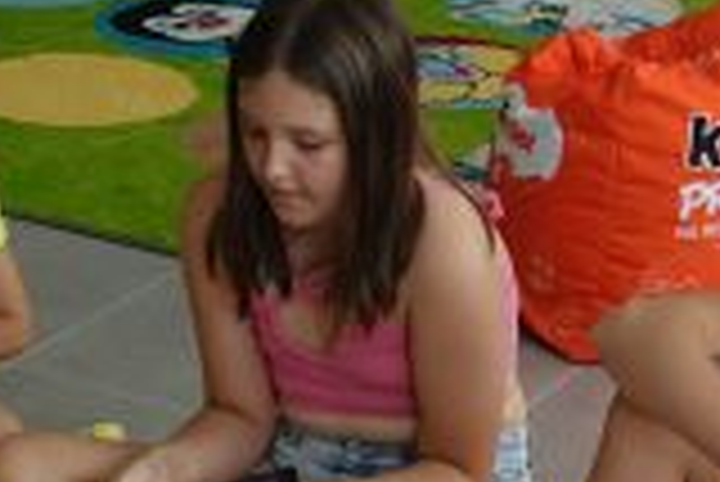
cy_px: 854
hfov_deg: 14.6
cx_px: 166
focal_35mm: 140
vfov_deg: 9.4
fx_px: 2802
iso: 125
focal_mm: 12.83
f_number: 2.8
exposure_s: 1/125
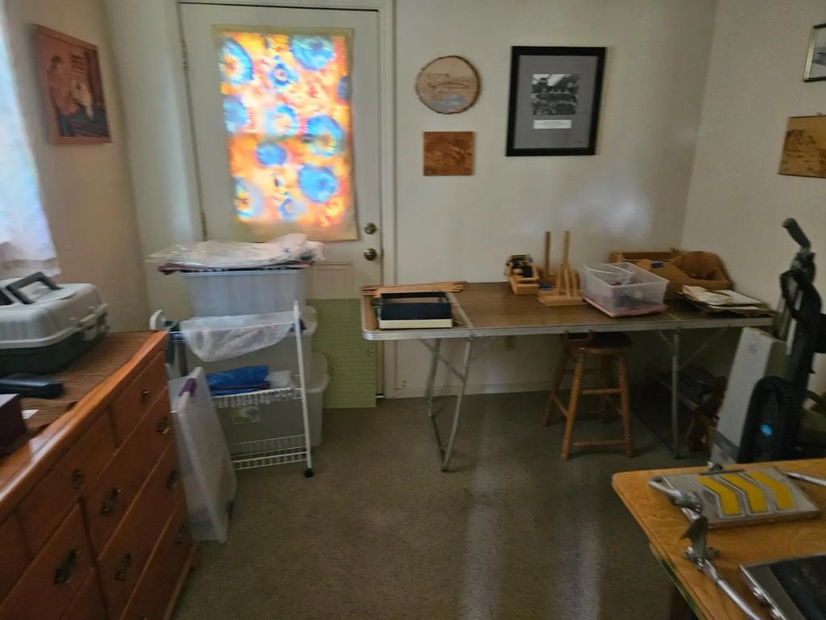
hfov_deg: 73.9
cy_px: 310
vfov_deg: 58.9
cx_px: 413
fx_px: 549
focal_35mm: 23
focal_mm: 5.4
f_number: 1.8
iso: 640
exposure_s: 1/24
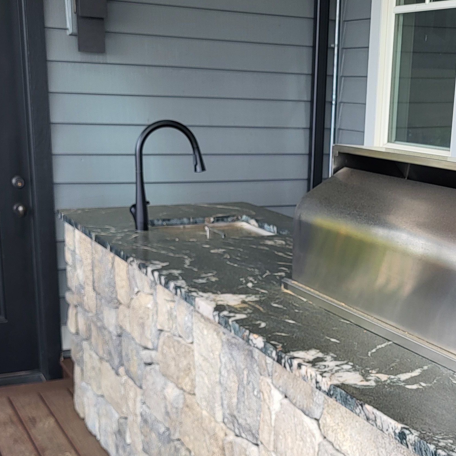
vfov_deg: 30.5
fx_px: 820
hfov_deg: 30.8
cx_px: 312
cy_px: 352
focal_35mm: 55
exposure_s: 1/156
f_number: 1.8
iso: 40
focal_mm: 5.4
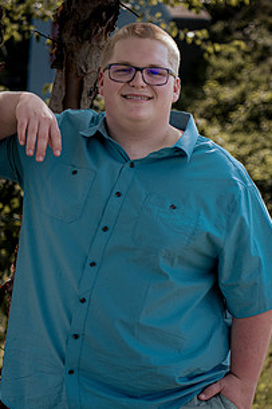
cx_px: 138
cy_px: 204
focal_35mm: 121
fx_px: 1373
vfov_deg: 16.9
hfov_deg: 11.3
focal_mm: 55
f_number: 2.8
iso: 100
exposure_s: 1/400
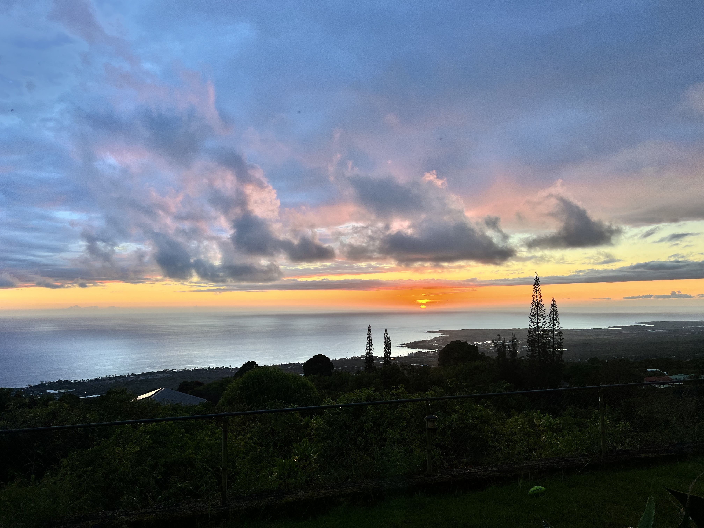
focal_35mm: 26
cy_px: 264
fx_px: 529
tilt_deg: +3.8
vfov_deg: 53.1
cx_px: 352
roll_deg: +1.8
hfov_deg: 67.3
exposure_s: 1/261
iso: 40
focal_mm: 5.7
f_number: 1.5
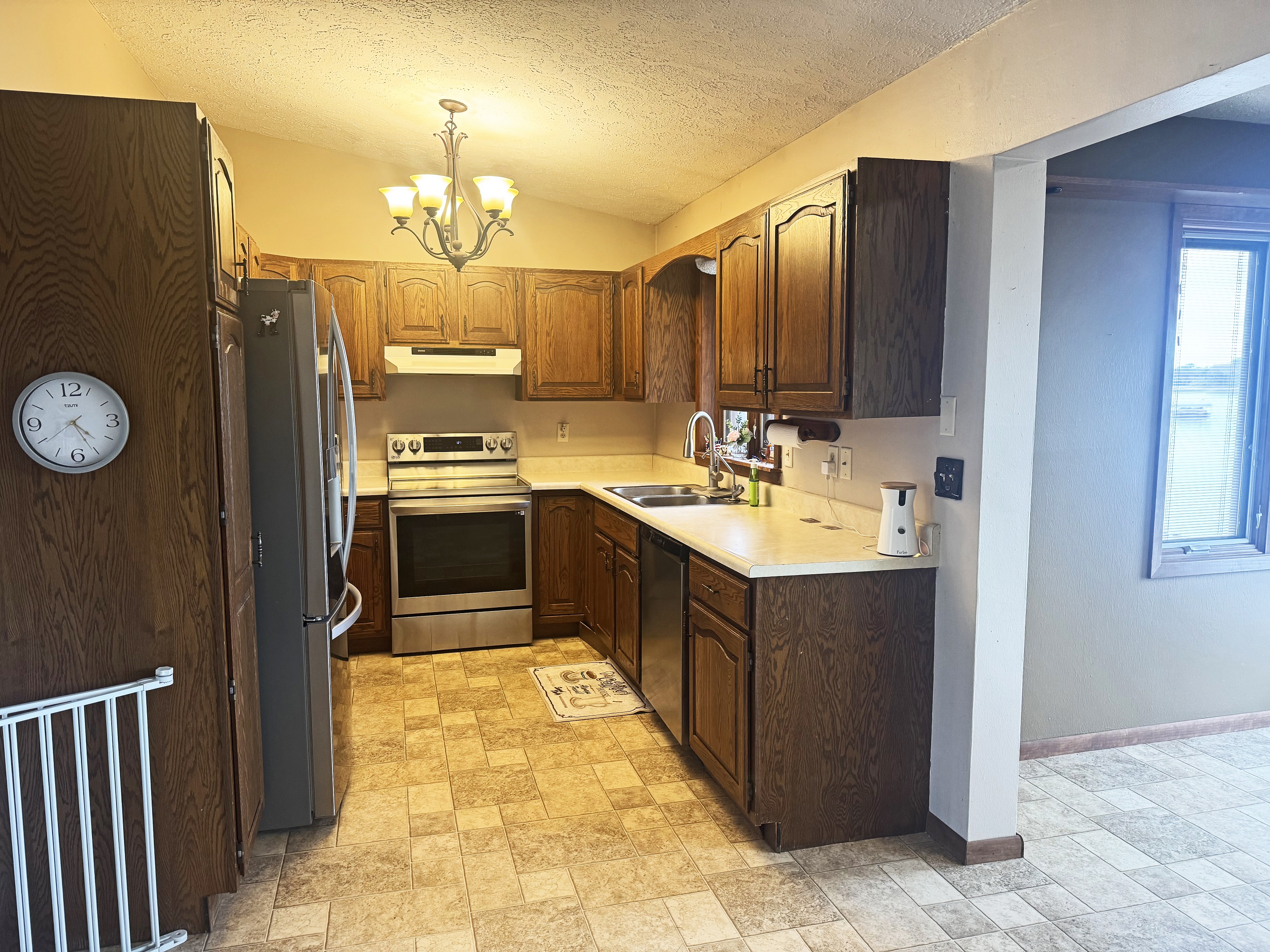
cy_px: 476
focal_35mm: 24
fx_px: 881
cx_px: 635
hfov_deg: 71.6
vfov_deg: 56.8
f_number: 1.78
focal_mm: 6.76
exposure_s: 1/60
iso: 200
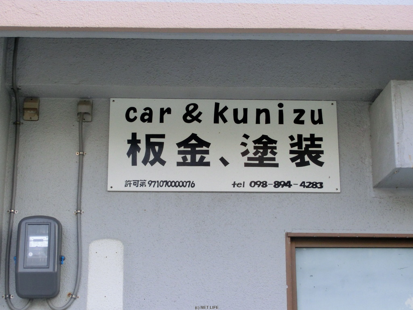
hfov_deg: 25.7
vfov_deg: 19.4
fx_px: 907
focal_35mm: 76
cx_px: 206
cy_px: 155
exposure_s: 1/250
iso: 320
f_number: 4.9
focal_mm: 13.48
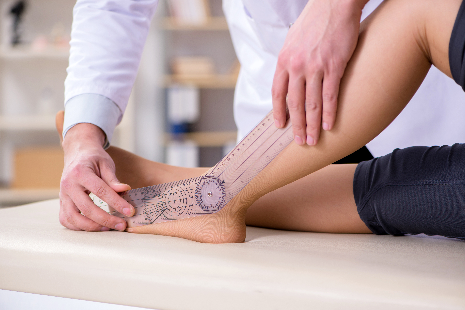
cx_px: 232
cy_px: 155
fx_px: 1357
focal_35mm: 105
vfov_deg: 13.1
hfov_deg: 19.4
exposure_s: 1/100
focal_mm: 105
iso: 100
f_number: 5
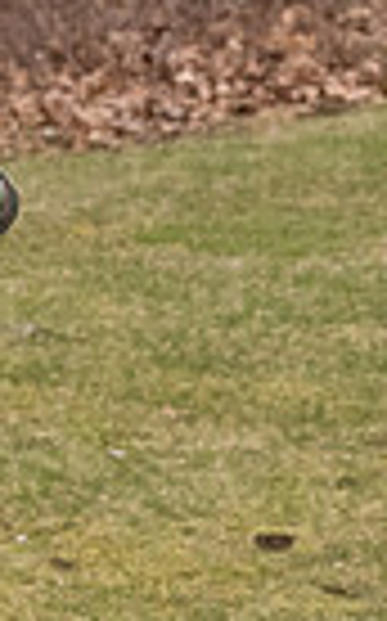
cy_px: 382
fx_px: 14661
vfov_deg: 2.4
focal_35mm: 867
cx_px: -252
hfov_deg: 1.5
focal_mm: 135
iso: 2000
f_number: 5
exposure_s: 1/1600
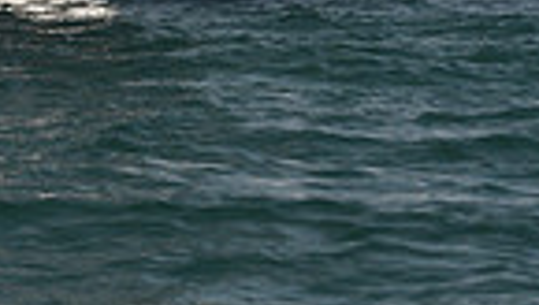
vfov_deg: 3.5
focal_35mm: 335
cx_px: -32
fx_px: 4794
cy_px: -651
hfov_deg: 6.4
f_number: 5.6
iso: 250
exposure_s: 1/640
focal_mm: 80
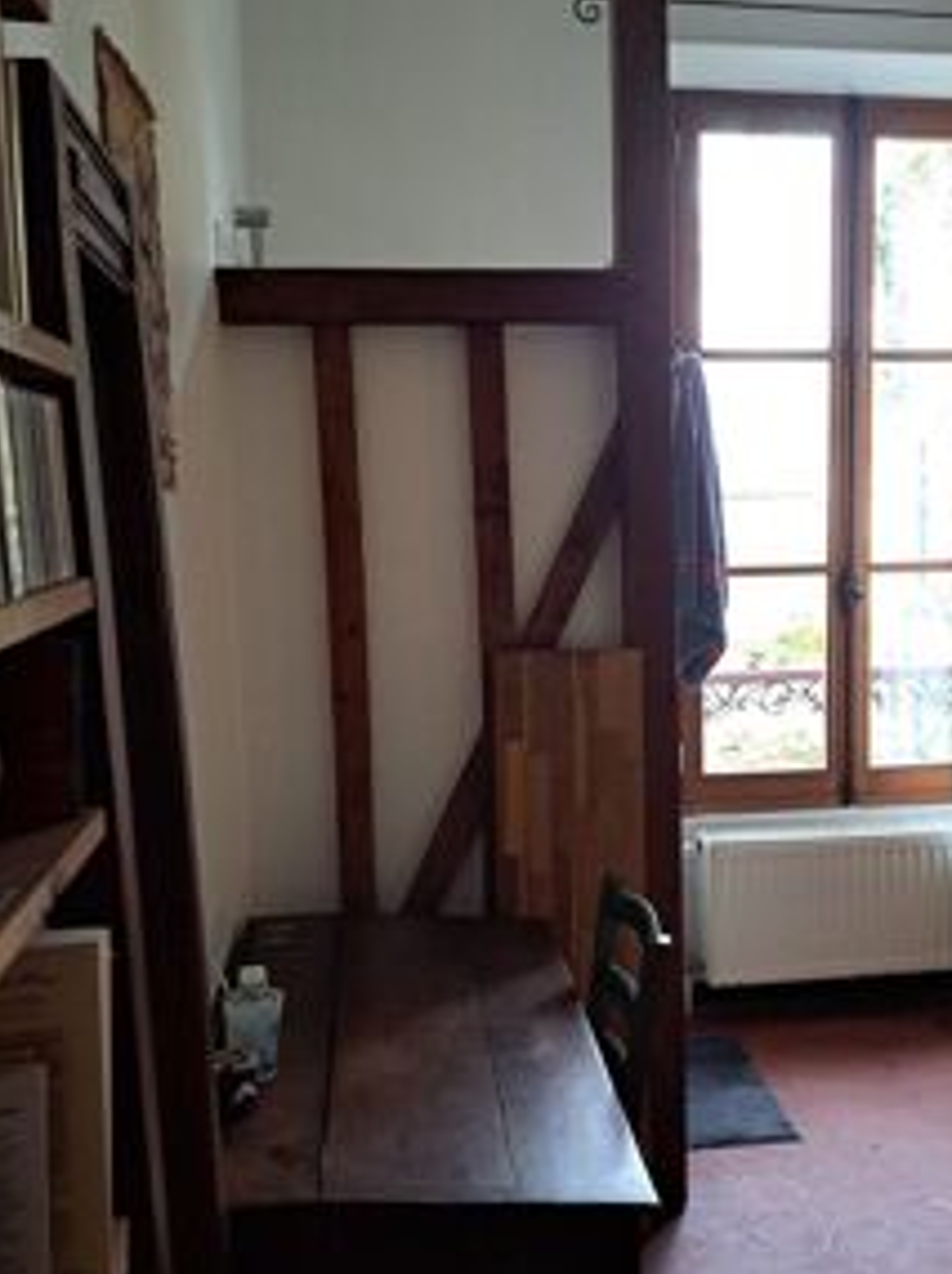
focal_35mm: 36
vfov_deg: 51.4
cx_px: 635
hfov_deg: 39.1
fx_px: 1323
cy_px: 633
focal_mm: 5.23
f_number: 1.8
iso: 125
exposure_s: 1/50
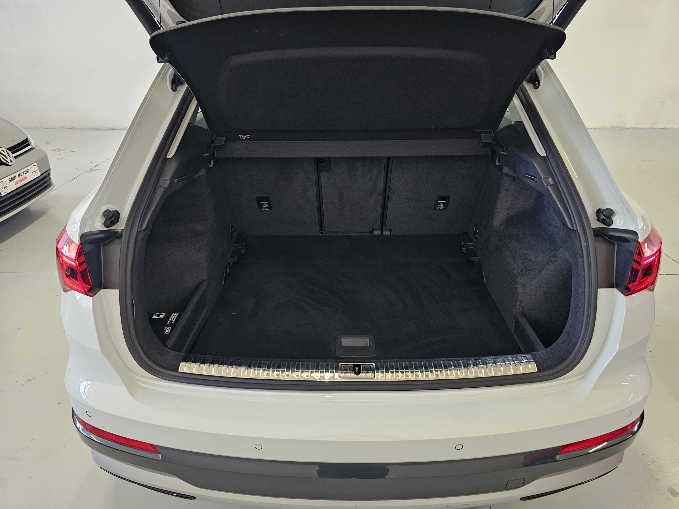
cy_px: 254
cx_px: 340
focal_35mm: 23
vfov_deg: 58.9
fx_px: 451
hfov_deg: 73.9
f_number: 1.7
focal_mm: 6.3
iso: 640
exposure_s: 1/40
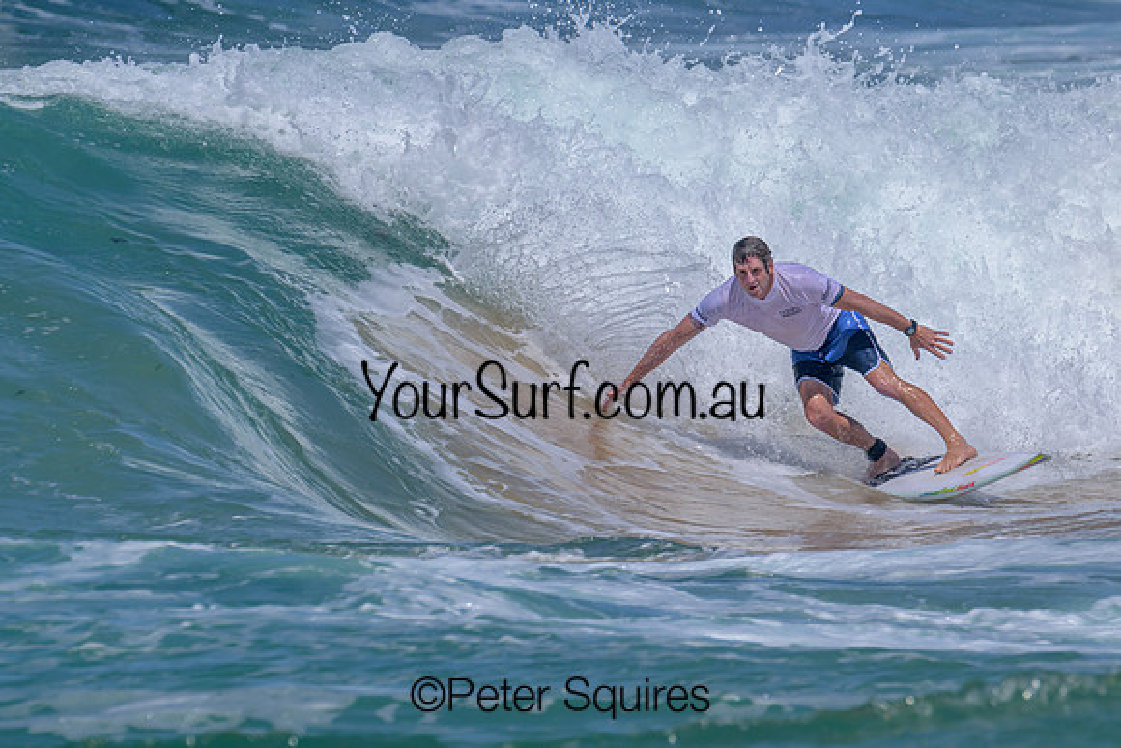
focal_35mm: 729
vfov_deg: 1.9
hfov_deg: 2.8
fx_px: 22717
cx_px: 660
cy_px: 329
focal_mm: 540
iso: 400
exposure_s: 1/2000
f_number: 11
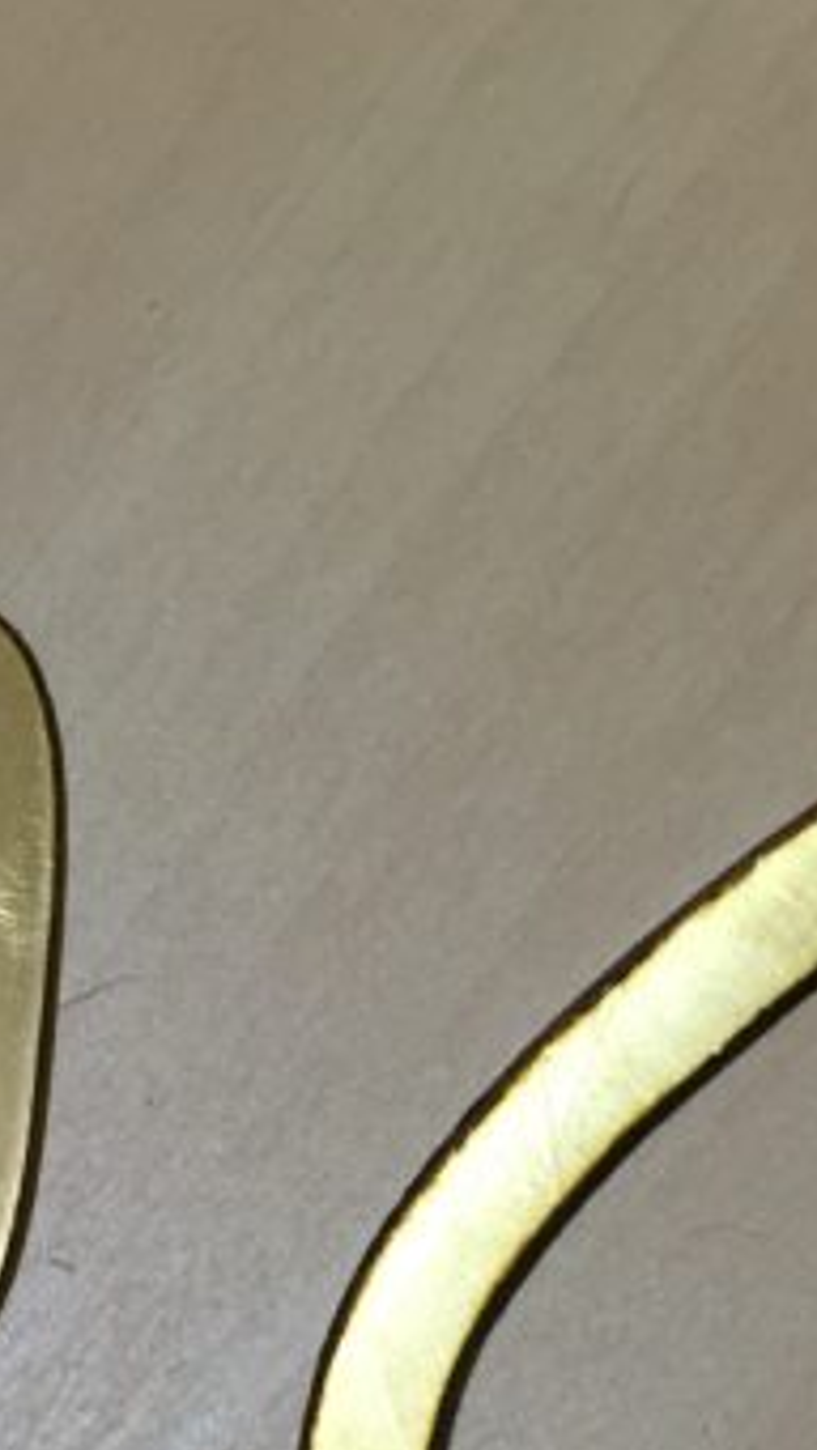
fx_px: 3656
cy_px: 1276
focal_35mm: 95
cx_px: 187
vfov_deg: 22.0
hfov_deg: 12.7
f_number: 2.2
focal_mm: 4.15
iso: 80
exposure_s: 1/30
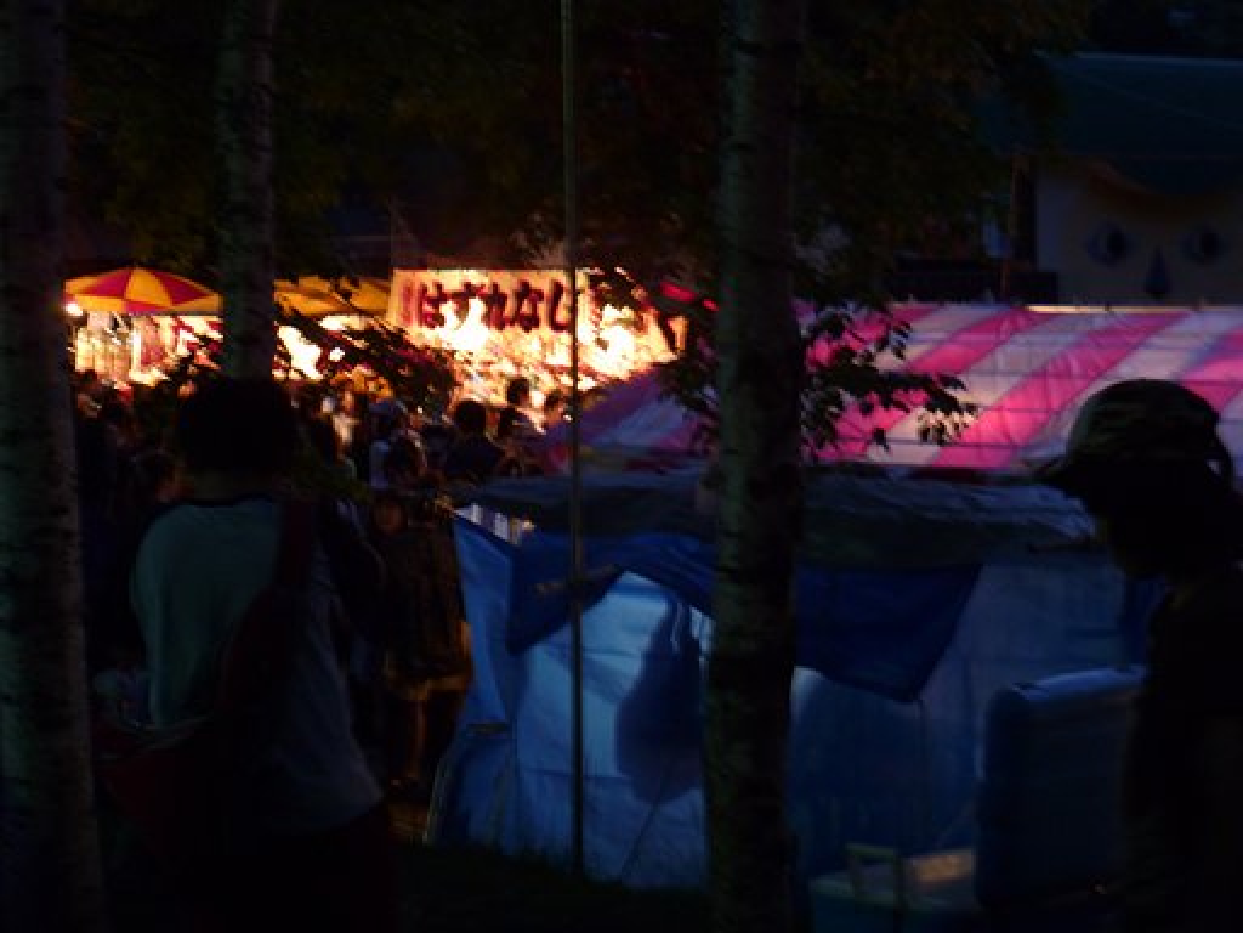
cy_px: 466
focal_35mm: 66
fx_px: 2370
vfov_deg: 22.3
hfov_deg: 29.4
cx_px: 622
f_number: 4
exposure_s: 1/8
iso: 200
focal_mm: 11.8
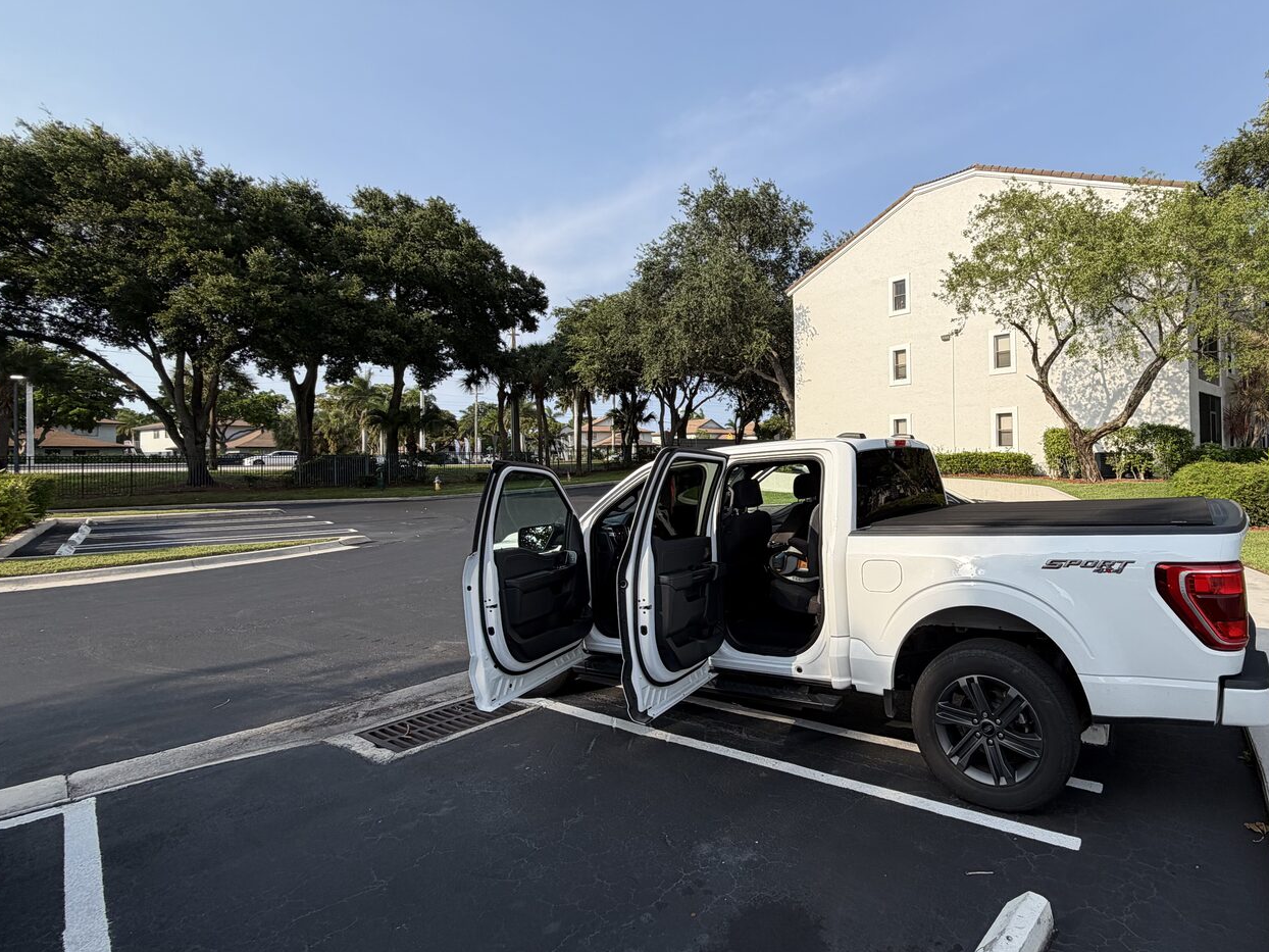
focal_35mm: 18
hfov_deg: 85.8
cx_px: 805
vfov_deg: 71.5
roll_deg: +0.7
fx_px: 660
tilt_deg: +1.4
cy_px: 447
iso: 32
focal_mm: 2.22
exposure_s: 1/770
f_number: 2.2
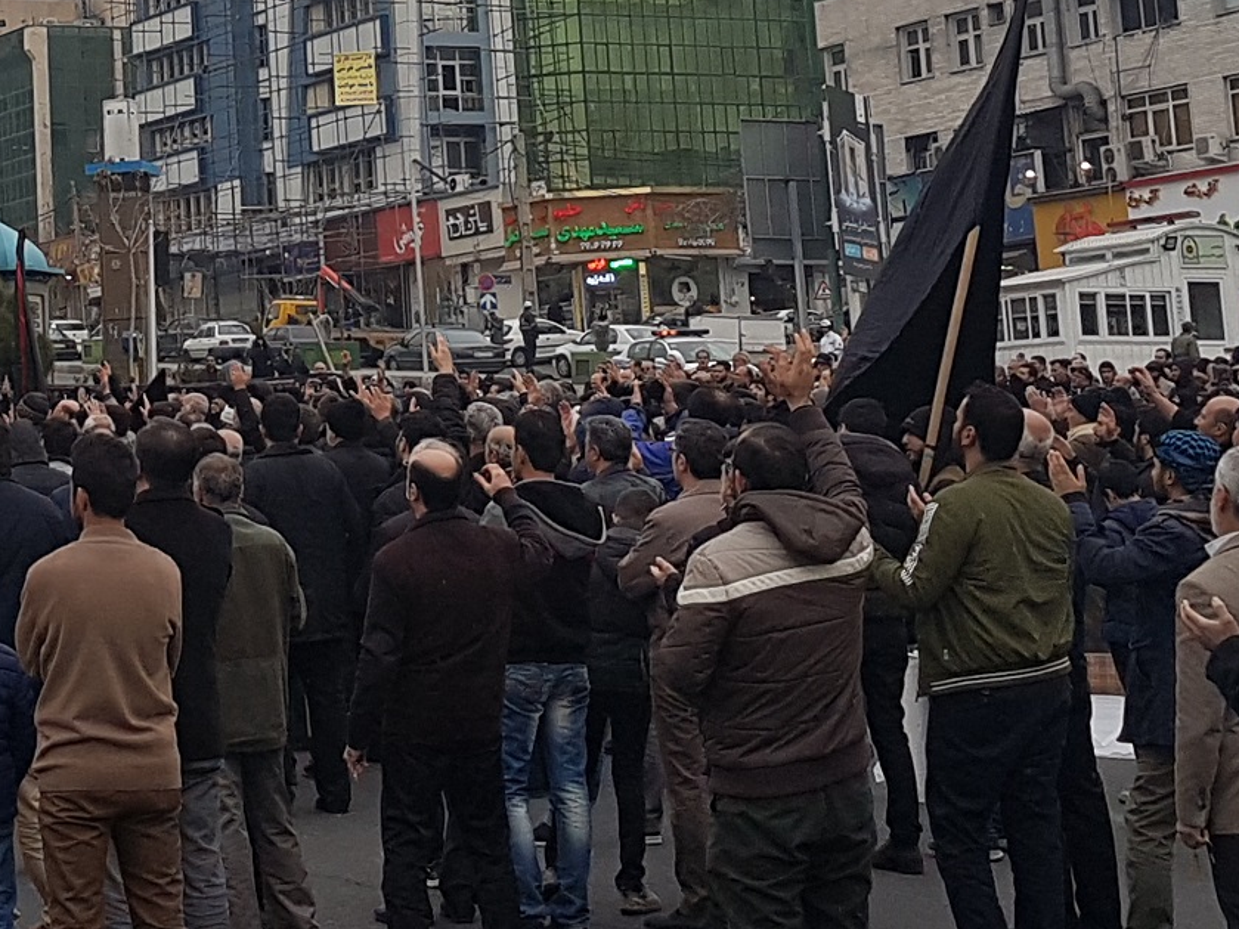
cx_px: 154
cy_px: -64
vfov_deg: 22.5
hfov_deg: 30.0
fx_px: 2219
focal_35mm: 62
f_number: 1.7
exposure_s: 1/1036
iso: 40
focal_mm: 4.2
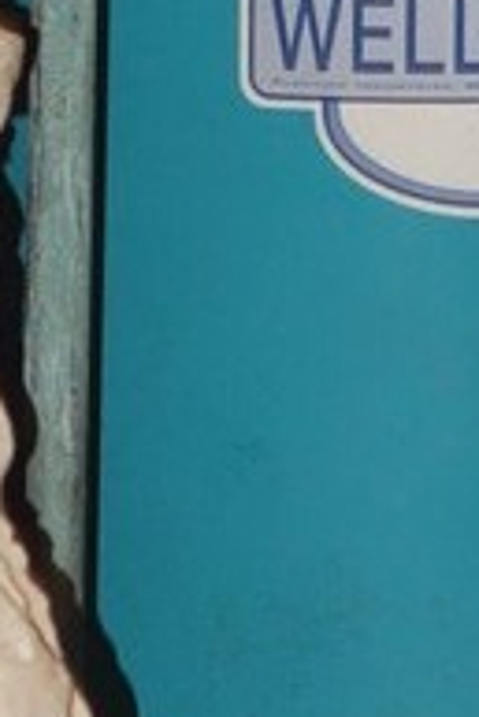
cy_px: 56
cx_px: 828
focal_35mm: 500
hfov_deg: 2.7
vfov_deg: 4.1
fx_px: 9961
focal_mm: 33.2
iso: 800
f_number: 4.5
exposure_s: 1/30
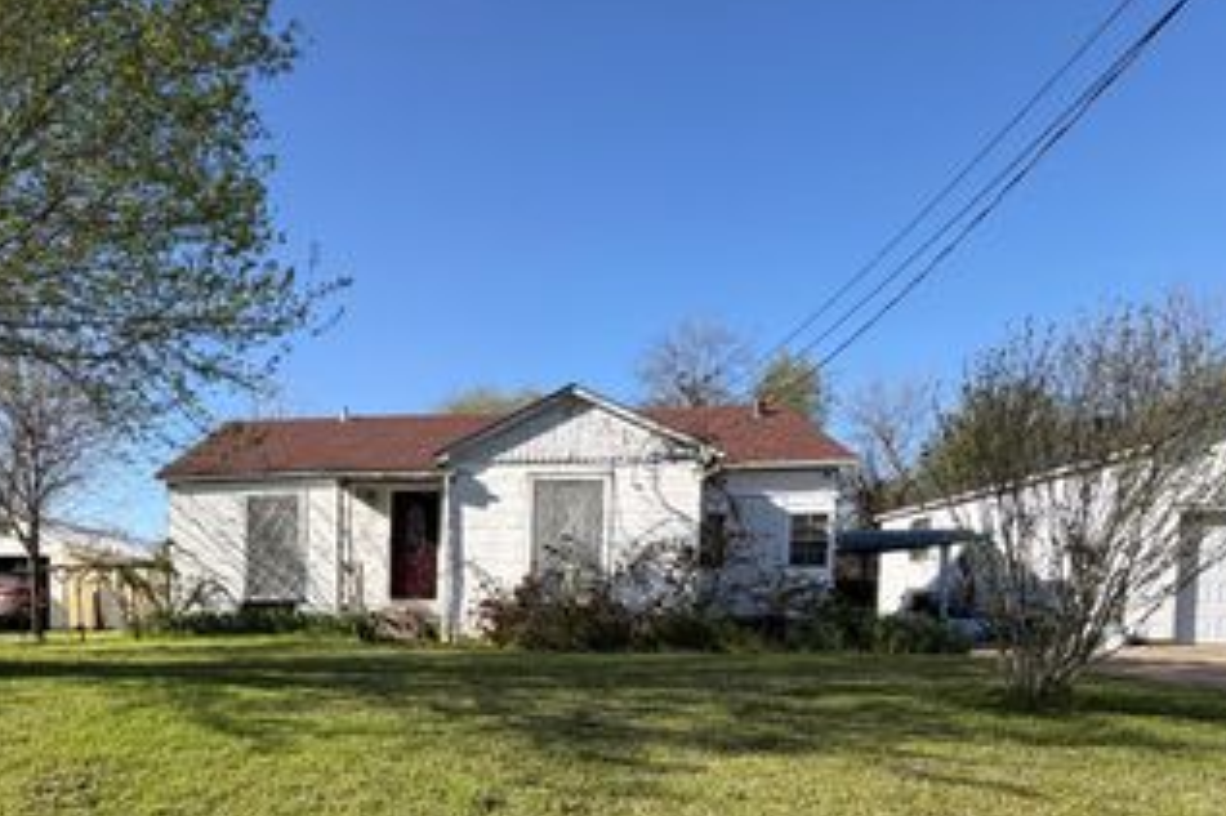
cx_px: 333
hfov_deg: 71.8
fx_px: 783
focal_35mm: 23
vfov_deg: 52.0
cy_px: 636
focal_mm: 2.22
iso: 32
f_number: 2.2
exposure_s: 1/770
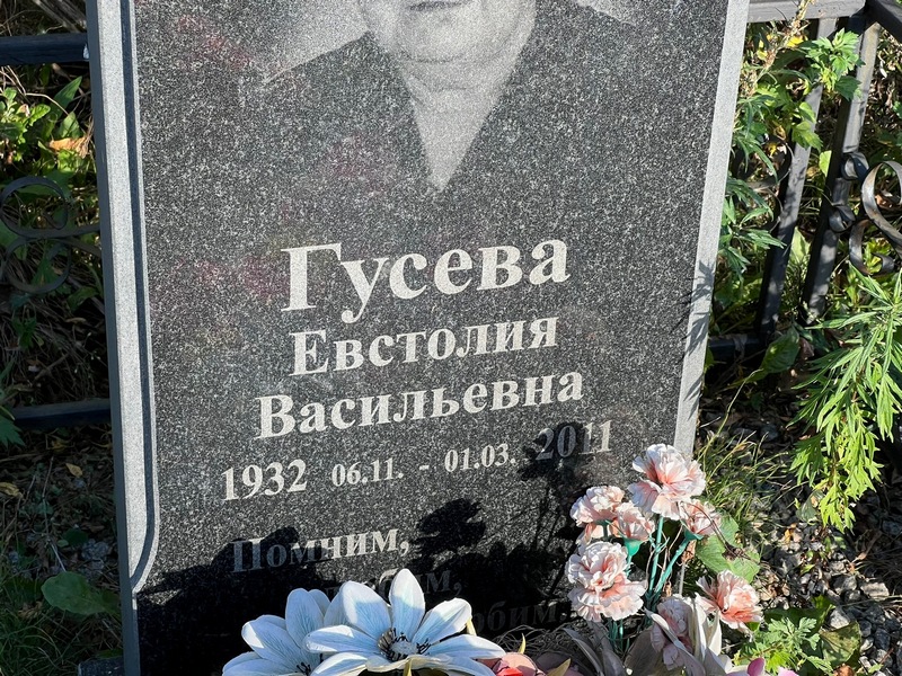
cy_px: 338
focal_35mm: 77
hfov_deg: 25.3
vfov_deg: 19.1
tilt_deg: -33.0
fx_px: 2006
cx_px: 451
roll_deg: -1.5
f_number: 2.8
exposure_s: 1/249
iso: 32
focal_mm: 9
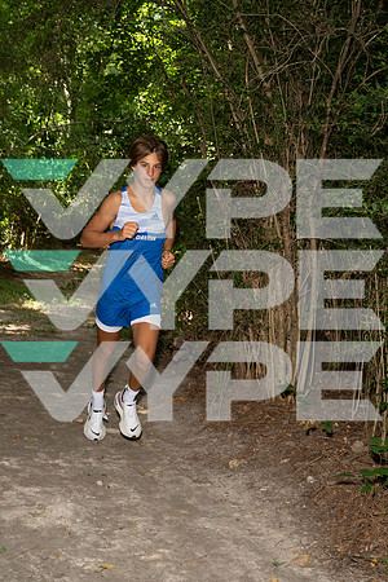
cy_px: 291
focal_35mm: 50
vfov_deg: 39.6
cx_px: 194
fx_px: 808
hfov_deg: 27.0
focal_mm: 50
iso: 800
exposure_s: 1/250
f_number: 8
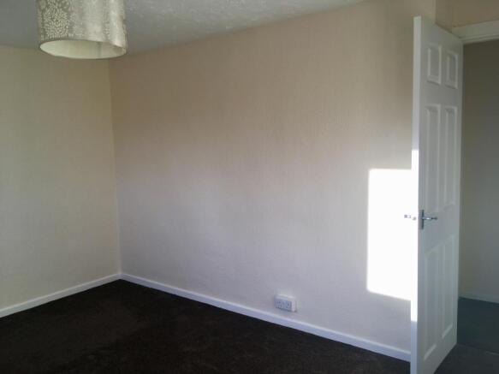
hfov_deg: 61.7
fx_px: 418
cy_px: 187
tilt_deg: -6.6
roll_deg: +2.1
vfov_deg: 48.2
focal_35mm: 29
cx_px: 250
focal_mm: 4.15
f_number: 2.2
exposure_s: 1/223
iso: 25
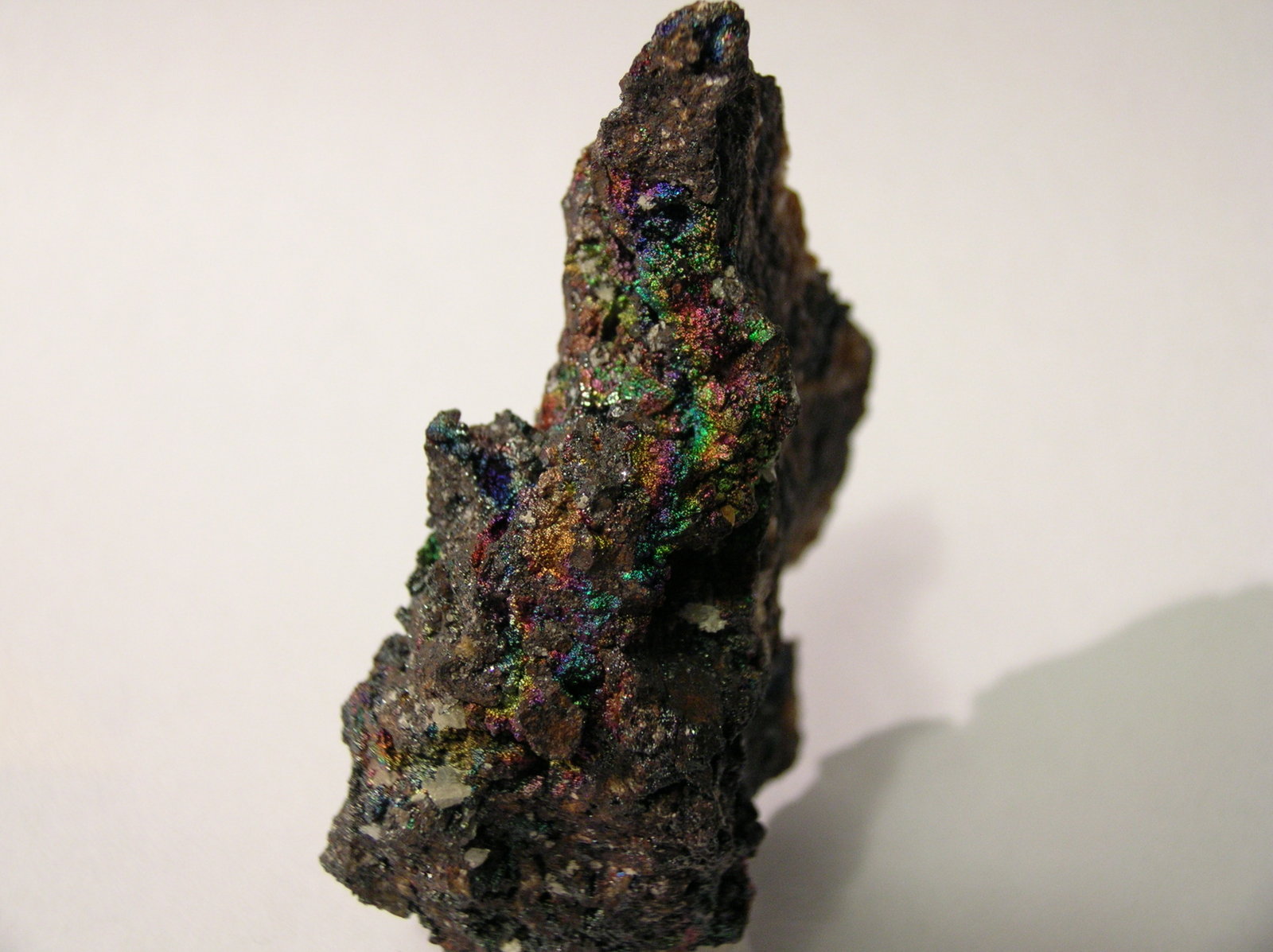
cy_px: 476
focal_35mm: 64
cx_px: 636
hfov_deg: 30.3
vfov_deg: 22.9
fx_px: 2351
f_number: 3.2
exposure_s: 1/4.1
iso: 95
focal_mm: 10.6
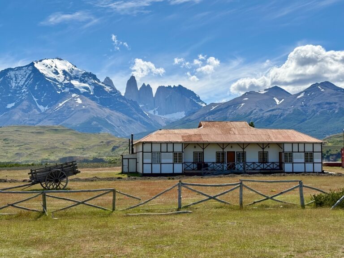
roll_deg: +1.0
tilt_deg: +2.8
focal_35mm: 48
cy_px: 129
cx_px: 172
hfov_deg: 39.7
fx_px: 477
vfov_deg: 30.3
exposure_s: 1/8772
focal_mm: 6.76
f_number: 1.78
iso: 64
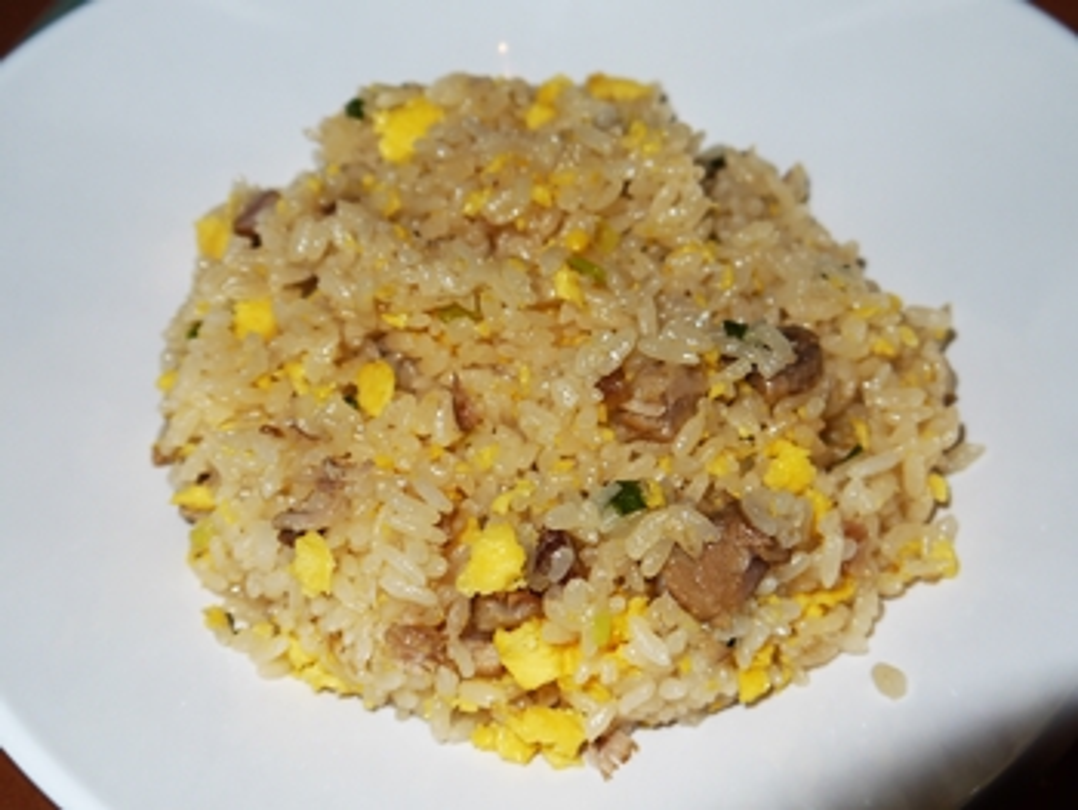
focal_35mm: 39
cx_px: 539
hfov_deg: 47.8
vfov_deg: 36.9
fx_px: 1215
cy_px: 405
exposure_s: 1/60
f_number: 3.5
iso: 100
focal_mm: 14
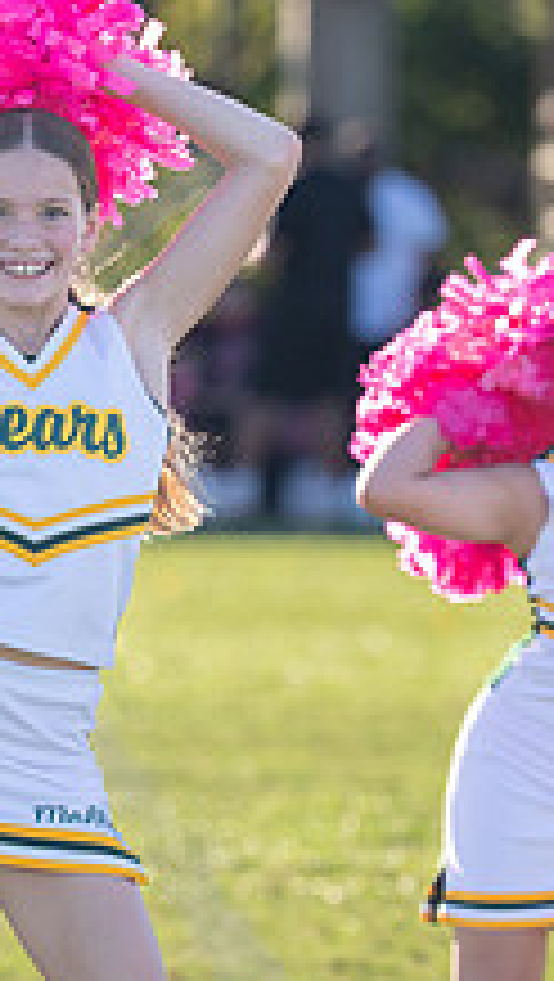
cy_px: 576
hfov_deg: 2.6
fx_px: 12037
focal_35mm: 462
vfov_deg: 4.7
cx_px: 37
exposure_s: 1/2500
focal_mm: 144
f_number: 2.8
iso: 500
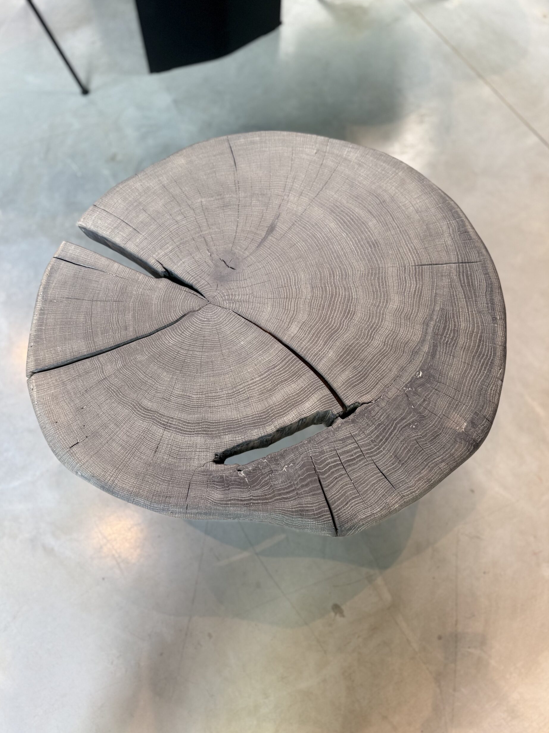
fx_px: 529
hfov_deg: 54.9
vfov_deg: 69.4
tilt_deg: -67.6
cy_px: 361
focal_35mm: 25
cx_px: 267
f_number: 1.78
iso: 80
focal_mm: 6.76
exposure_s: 1/121
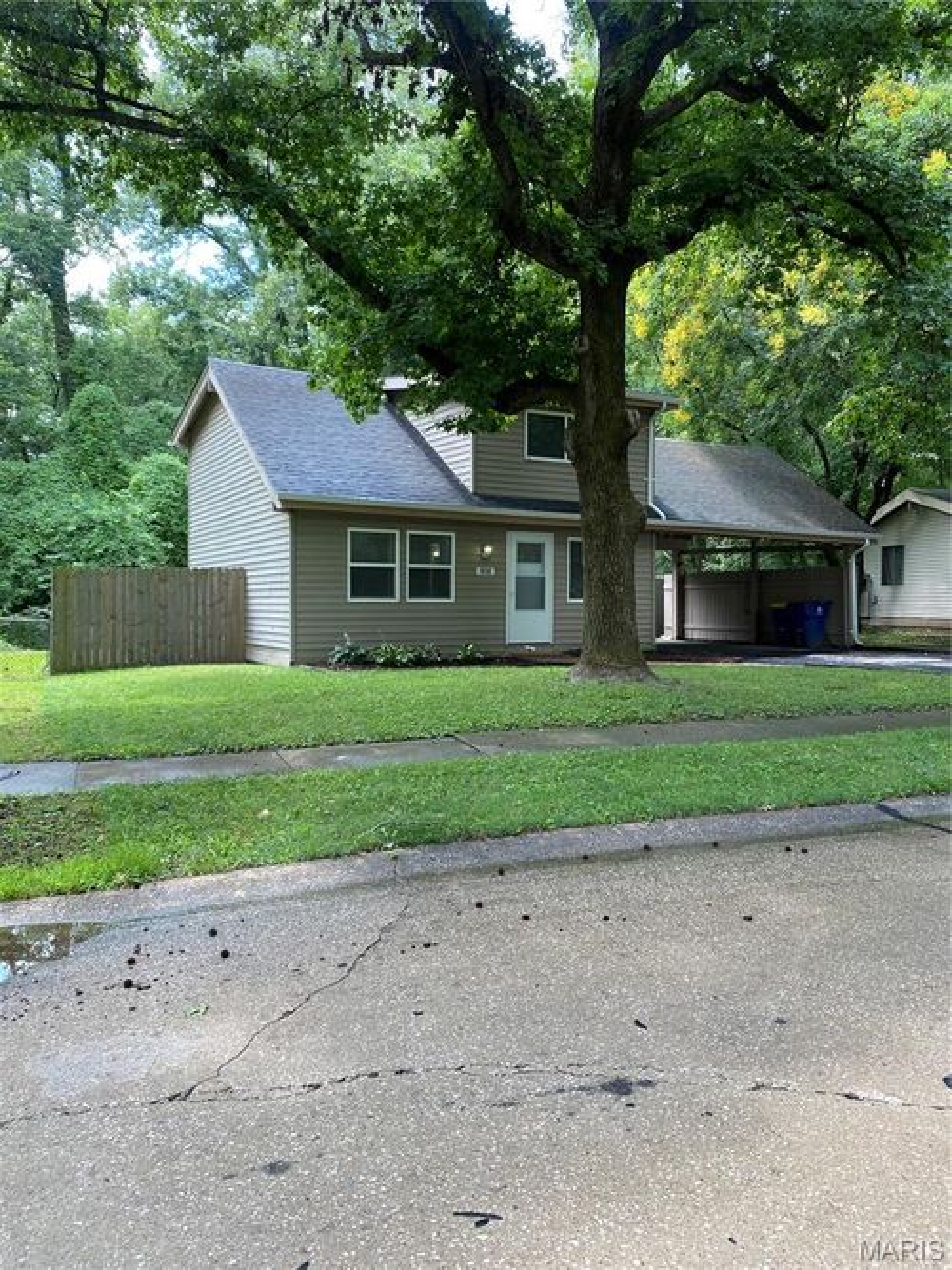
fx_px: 954
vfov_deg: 67.3
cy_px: 635
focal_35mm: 26
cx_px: 476
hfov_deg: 53.0
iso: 32
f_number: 1.8
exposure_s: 1/225
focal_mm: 4.25
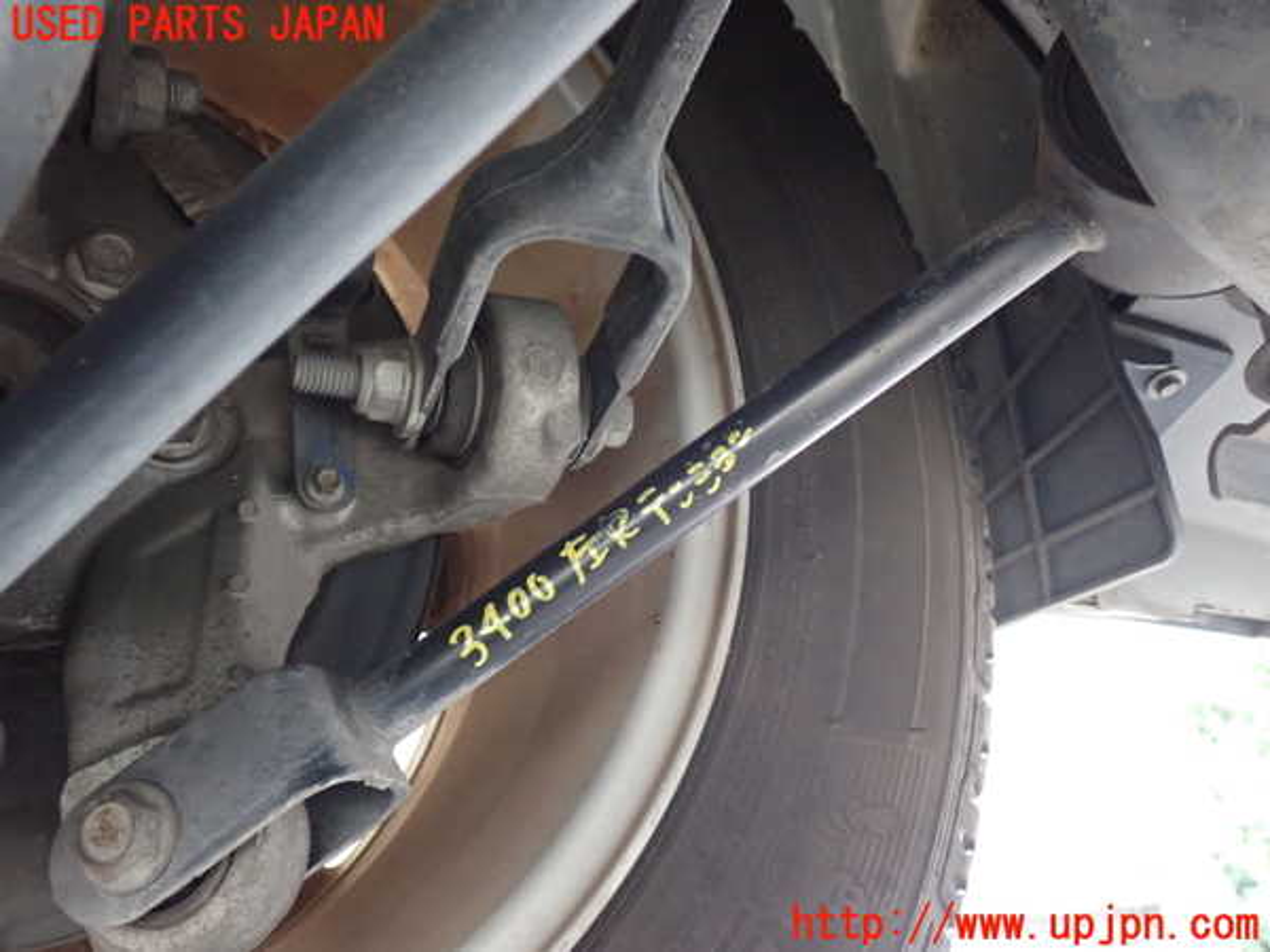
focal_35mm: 36
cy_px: 476
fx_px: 1321
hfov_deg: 51.4
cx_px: 635
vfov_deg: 39.7
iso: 800
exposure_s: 1/20
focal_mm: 6.37
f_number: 2.5
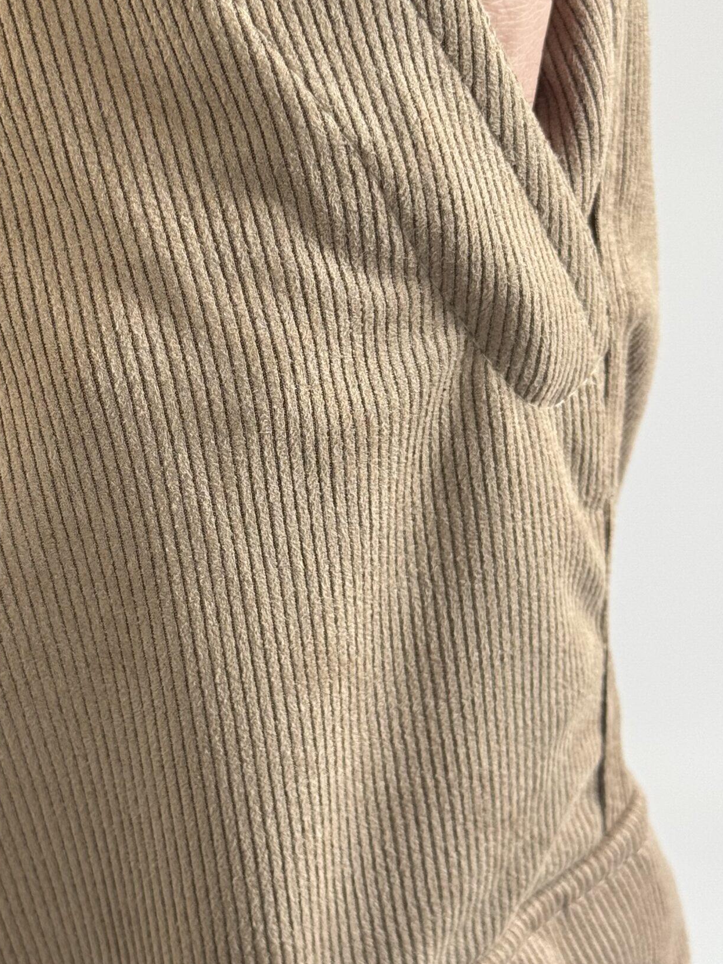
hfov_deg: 19.5
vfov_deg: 26.0
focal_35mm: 75
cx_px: 199
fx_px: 2088
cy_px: 408
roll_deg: +2.6
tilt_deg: -17.3
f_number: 1.78
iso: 100
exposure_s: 1/110
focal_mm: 6.76
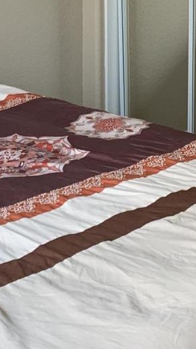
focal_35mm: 111
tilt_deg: -4.8
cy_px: -57
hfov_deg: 10.8
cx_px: 226
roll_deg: +0.3
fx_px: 1025
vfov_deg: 18.4
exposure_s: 1/60
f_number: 1.8
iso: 64
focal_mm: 4.25
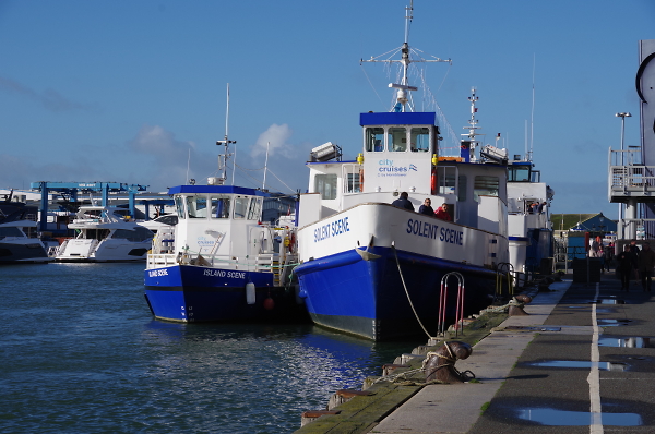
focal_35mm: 80
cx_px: 328
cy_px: 217
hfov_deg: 25.6
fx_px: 1444
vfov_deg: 17.1
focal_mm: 53
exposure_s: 1/500
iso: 200
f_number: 9
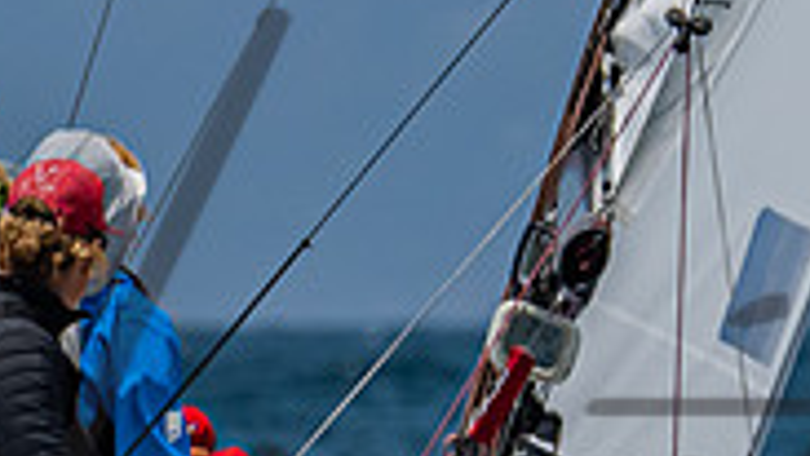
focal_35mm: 1732
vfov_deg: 0.7
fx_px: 37205
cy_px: 854
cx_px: 315
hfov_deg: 1.2
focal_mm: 260
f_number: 6.3
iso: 400
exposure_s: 1/3200
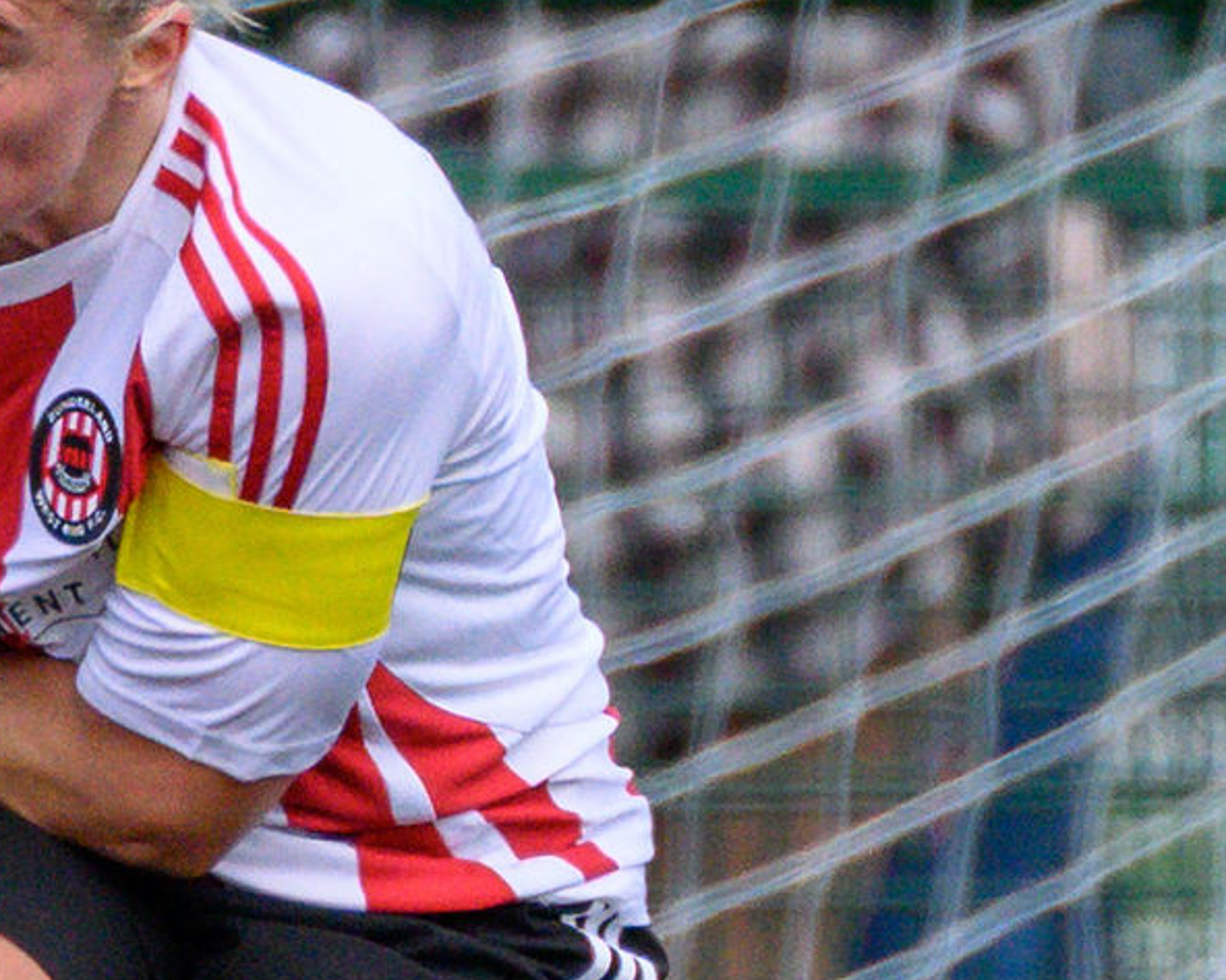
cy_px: -206
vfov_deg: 0.4
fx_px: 154678
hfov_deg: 0.5
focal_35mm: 4265
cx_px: 224
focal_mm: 400
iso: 1000
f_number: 5.6
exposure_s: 1/2000
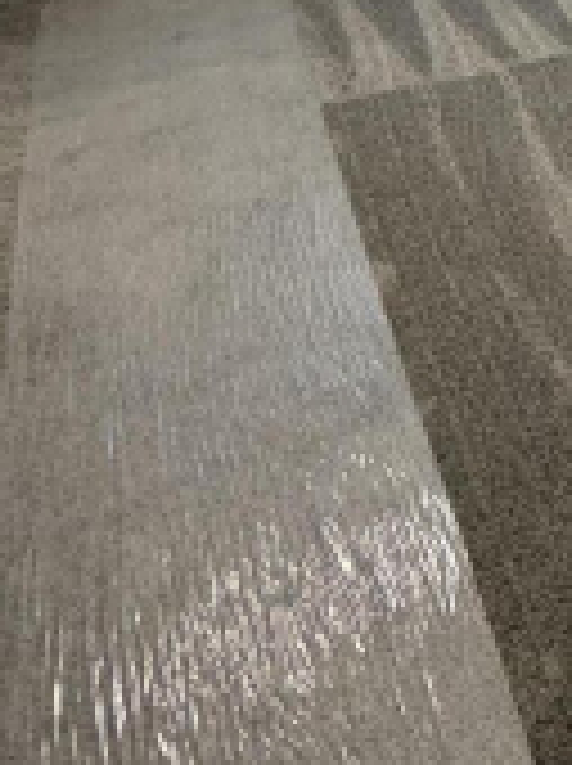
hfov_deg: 22.3
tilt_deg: -20.8
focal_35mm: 55
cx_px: 838
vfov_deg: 31.2
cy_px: -74
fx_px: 1215
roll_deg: +0.3
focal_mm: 2.22
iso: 320
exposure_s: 1/60
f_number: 2.2
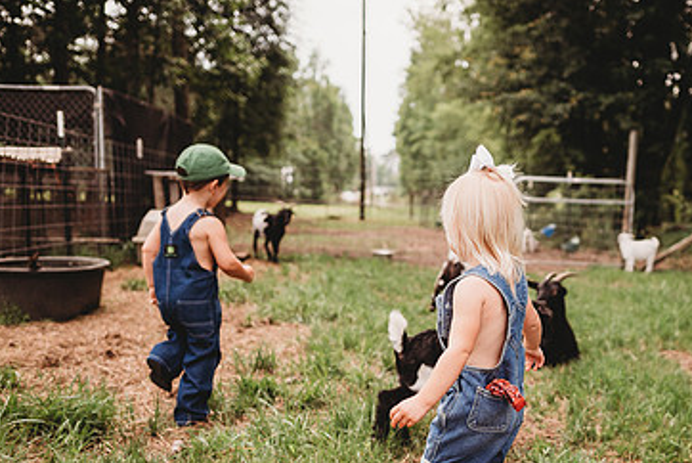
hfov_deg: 46.5
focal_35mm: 41
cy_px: 337
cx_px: 474
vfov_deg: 32.2
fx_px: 789
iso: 100
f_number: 2.2
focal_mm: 24
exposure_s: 1/640
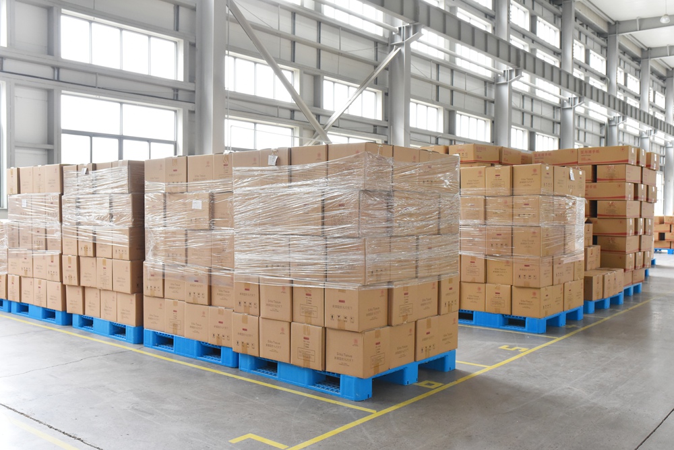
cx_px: 337
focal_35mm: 35
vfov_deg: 37.9
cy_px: 225
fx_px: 656
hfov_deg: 54.4
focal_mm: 35
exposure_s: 1/125
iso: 2500
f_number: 6.3
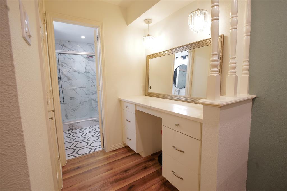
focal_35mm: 16
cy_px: 96
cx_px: 144
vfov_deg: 73.7
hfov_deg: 96.8
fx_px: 128
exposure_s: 1/4
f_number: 13
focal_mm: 16
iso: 400
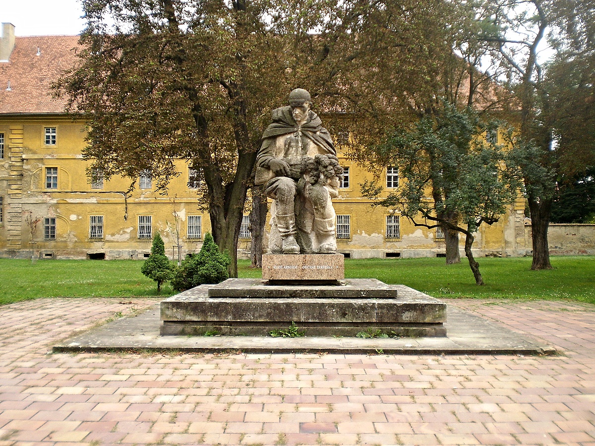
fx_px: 722
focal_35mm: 42
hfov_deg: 44.8
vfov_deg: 34.3
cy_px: 223
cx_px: 298
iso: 64
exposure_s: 1/250
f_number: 3.5
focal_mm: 7.4
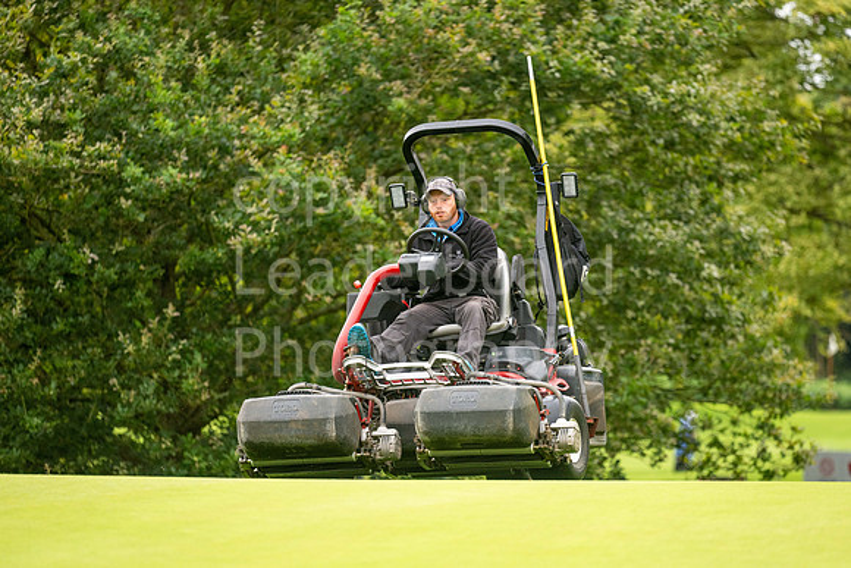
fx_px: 7093
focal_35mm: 300
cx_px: 426
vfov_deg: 4.6
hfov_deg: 6.9
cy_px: 284
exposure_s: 1/500
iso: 640
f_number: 4
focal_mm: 300
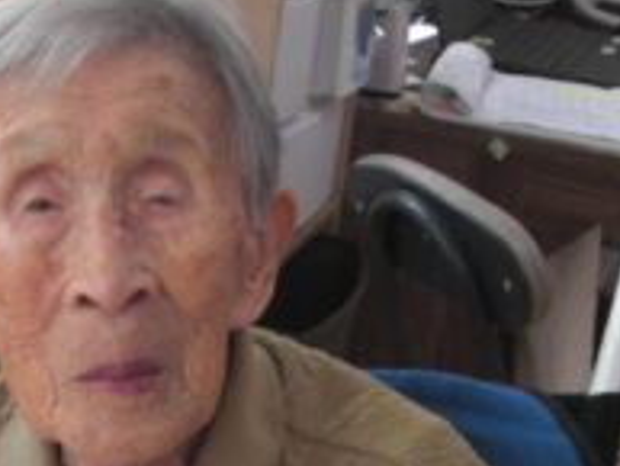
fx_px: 2169
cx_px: 100
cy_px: 656
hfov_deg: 16.1
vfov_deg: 11.8
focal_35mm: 121
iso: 100
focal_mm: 6.9
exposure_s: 1/80
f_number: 3
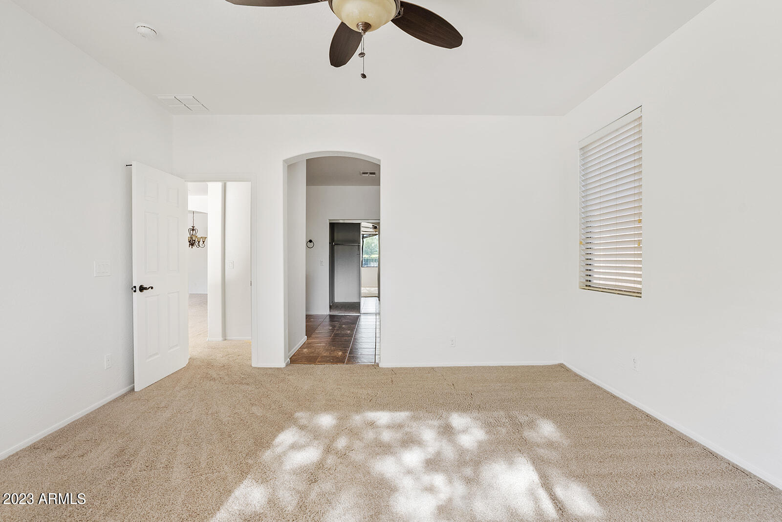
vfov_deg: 73.8
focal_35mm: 16
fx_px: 348
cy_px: 261
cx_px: 391
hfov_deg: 96.7
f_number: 8
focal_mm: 16
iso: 100
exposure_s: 2.5
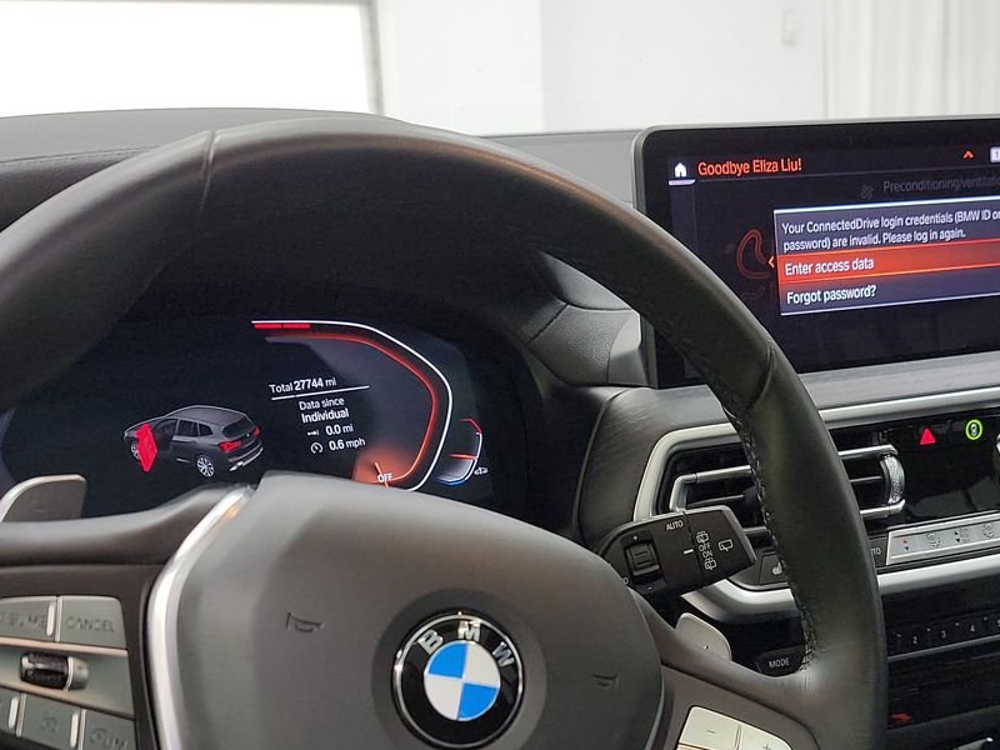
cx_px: 675
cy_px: 611
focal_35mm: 48
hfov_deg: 39.1
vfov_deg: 29.5
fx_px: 1387
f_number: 1.8
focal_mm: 6.7
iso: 175
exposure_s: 1/59
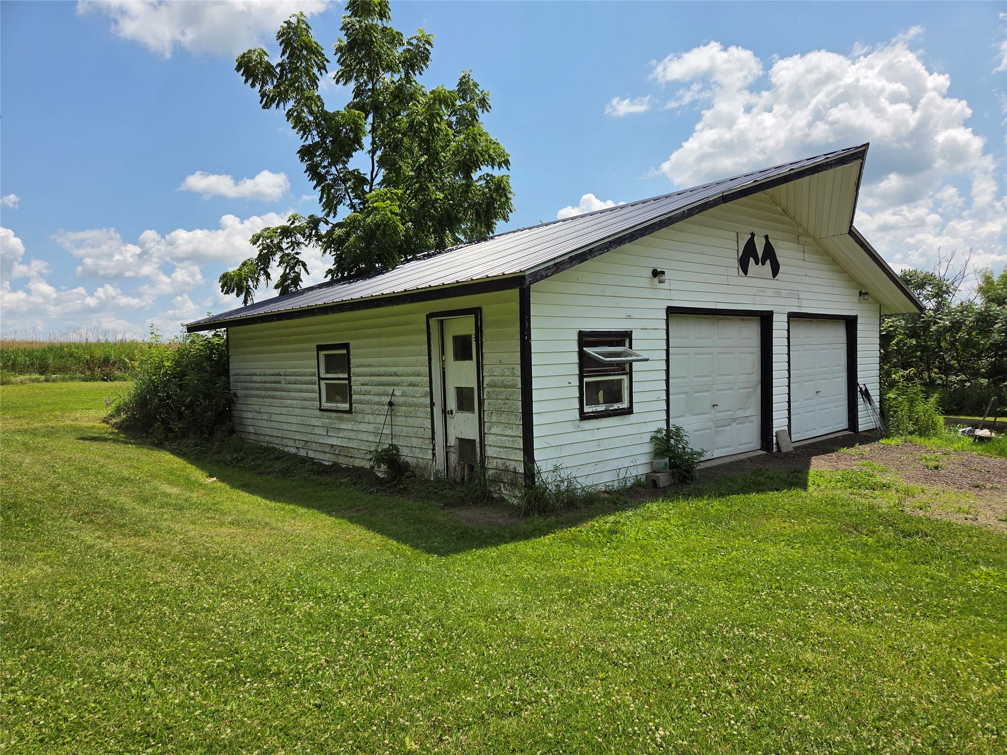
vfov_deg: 58.9
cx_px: 504
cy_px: 378
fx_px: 669
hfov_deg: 73.9
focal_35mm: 23
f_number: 1.8
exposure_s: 1/7328
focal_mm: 5.4
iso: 80
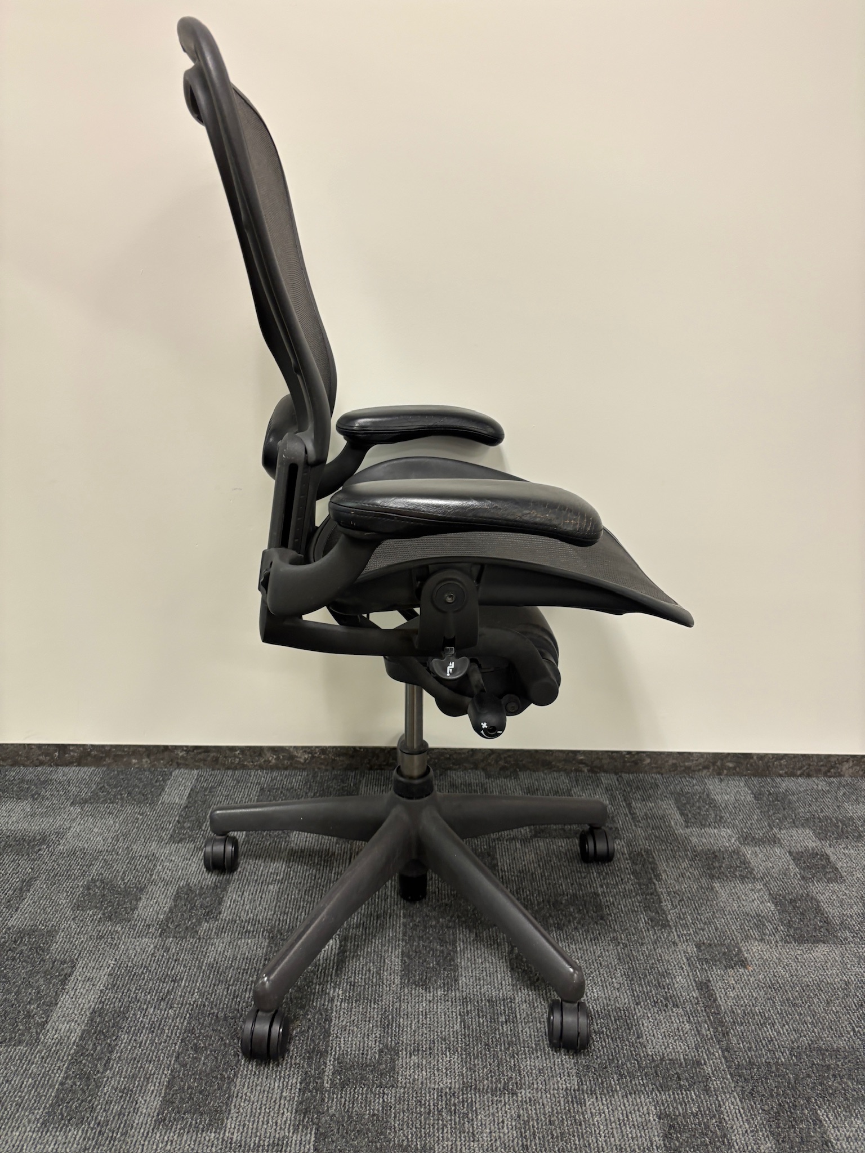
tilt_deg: -16.4
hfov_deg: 53.1
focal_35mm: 26
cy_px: 576
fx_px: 866
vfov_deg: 67.3
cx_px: 432
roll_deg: -2.6
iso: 125
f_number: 1.6
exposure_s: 1/50
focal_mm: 5.96
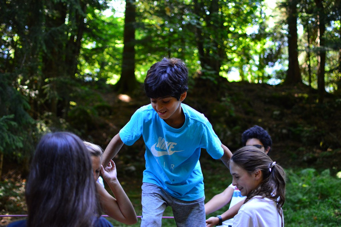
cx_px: 170
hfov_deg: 37.9
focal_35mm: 52
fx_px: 497
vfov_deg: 25.7
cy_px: 114
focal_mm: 35
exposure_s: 1/400
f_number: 1.8
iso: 800
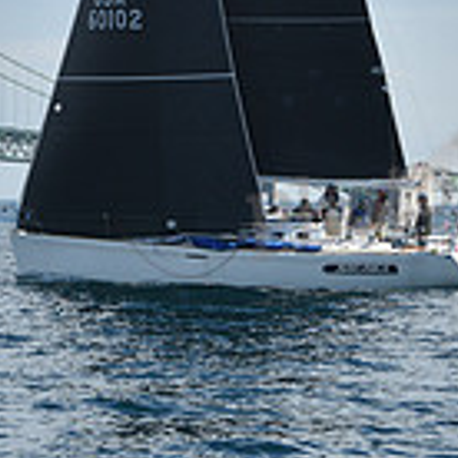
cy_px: 48
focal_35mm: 250
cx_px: 76
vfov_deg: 7.0
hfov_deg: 7.0
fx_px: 3742
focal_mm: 70
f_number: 9
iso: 250
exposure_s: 1/800
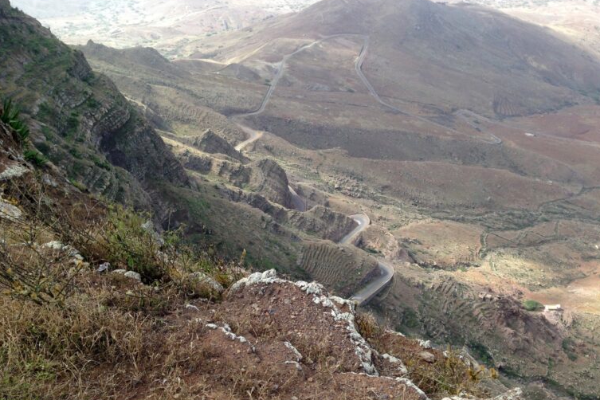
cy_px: 218
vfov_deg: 37.8
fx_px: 583
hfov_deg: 54.4
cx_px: 304
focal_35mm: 35
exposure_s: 1/455
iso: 50
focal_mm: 4.12
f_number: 2.4
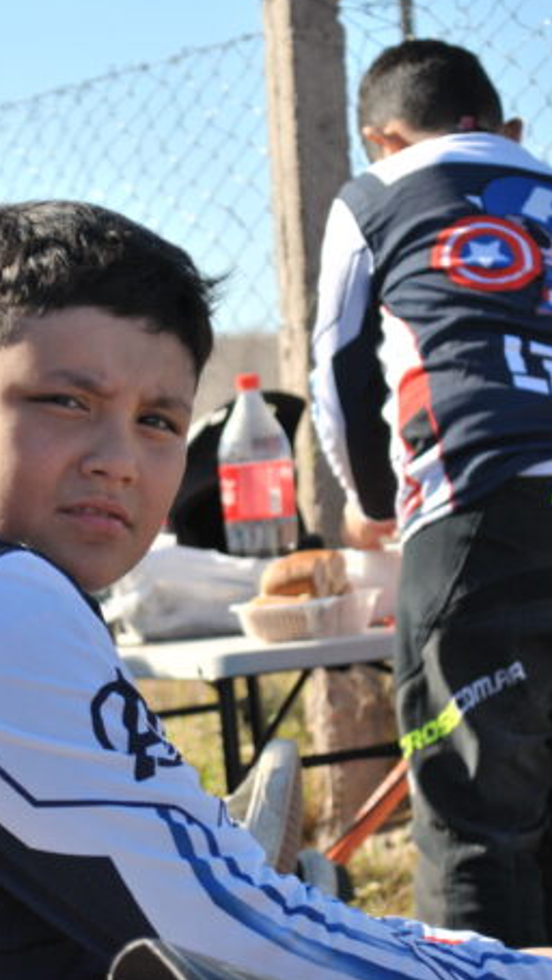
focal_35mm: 143
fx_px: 3711
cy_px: 445
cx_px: 140
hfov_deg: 8.5
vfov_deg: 15.0
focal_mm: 55
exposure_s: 1/500
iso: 160
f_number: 5.6
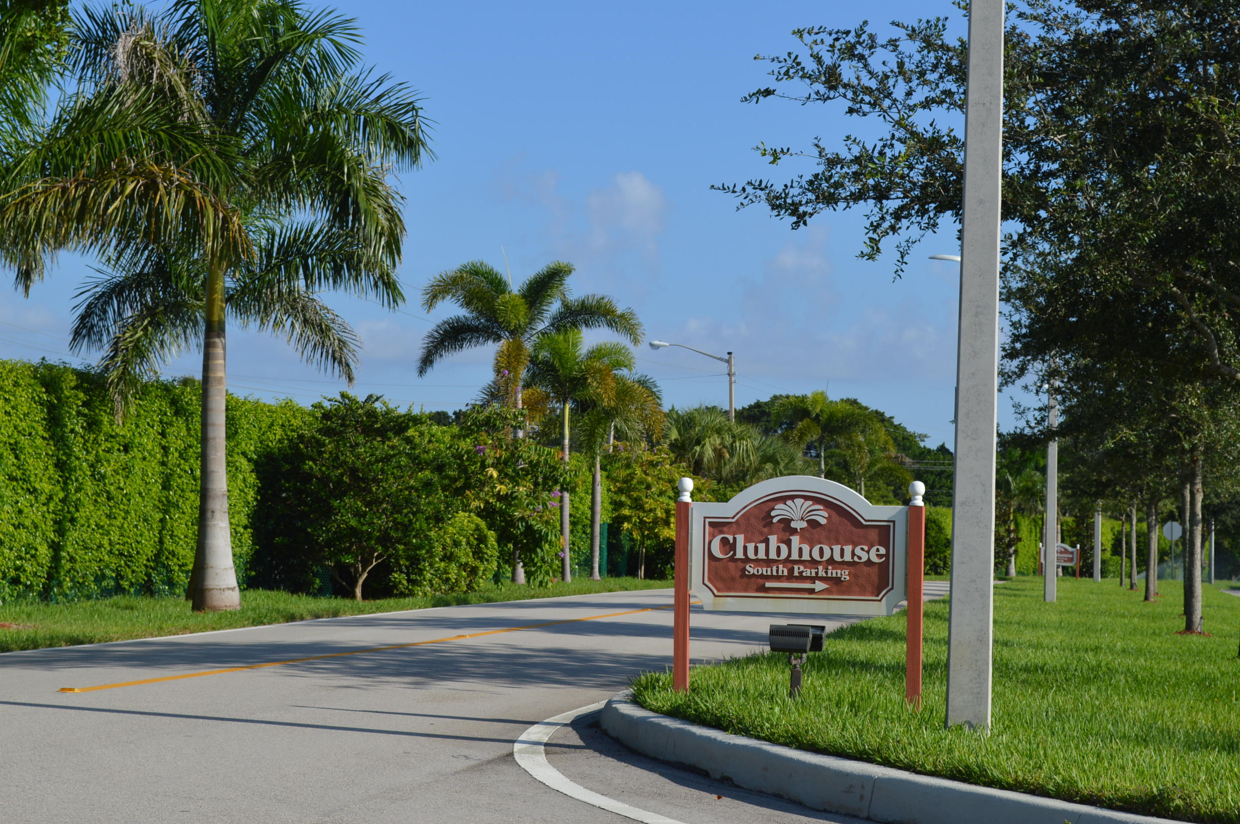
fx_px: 2839
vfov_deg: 16.5
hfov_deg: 24.6
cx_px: 620
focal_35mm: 82
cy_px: 412
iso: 100
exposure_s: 1/250
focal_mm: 55
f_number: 8
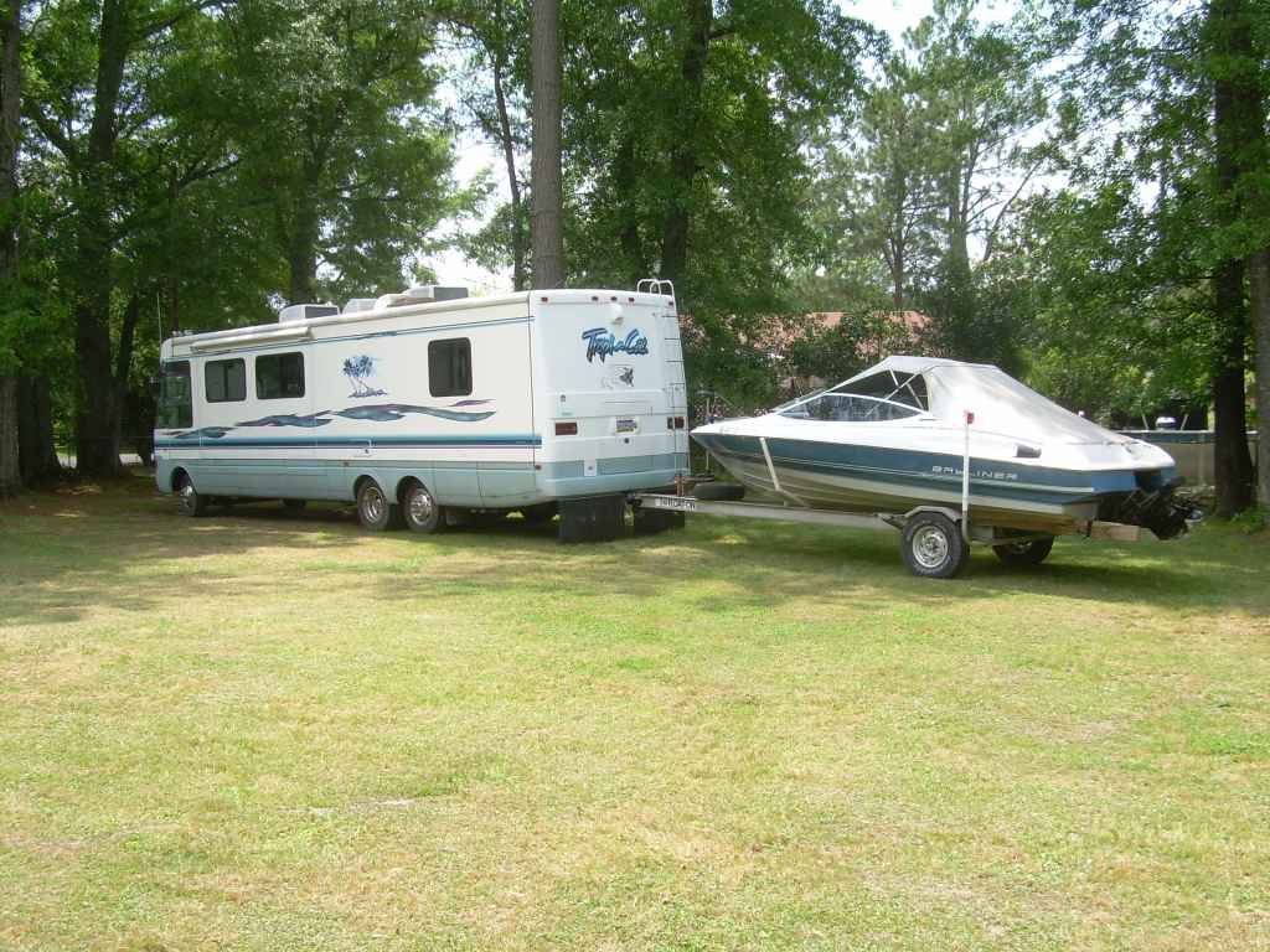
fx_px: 1394
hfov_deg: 49.0
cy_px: 476
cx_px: 635
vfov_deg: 37.7
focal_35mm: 38
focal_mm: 6.3
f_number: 4.6
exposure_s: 1/177
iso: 50
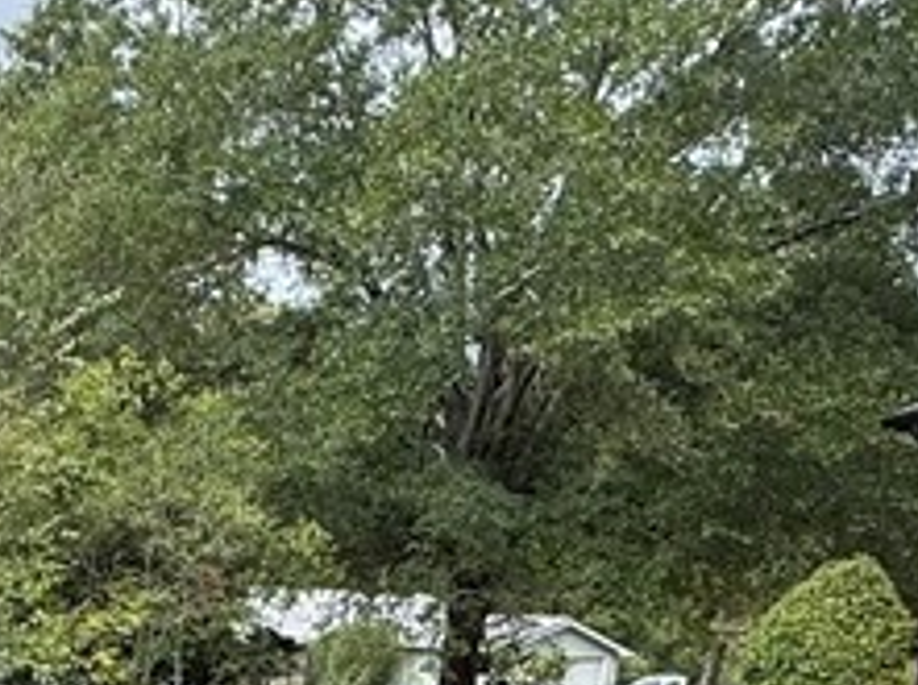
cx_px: -133
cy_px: 917
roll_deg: -2.1
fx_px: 1721
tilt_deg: -10.8
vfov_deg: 20.4
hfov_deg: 27.0
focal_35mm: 65
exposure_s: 1/388
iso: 50
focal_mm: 2.22
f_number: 2.2
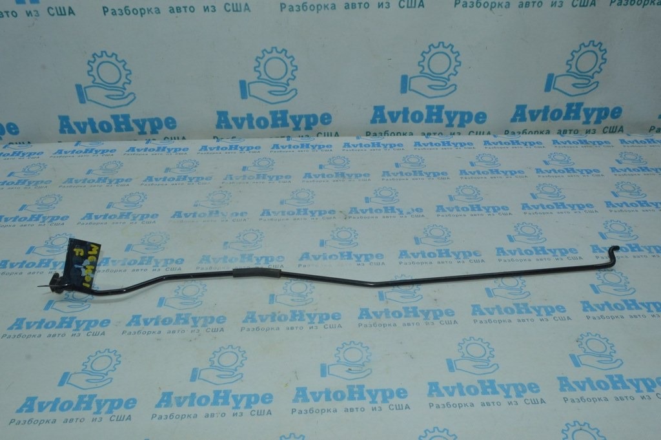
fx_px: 495
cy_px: 220
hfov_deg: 67.4
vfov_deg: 47.9
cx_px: 330
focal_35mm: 27
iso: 900
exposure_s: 1/50
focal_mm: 18
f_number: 16
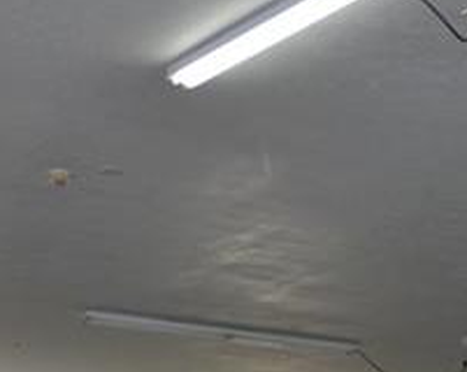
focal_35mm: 97
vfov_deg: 15.0
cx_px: 402
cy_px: 507
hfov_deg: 19.5
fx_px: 1338
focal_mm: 18
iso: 250
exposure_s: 1/125
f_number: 4
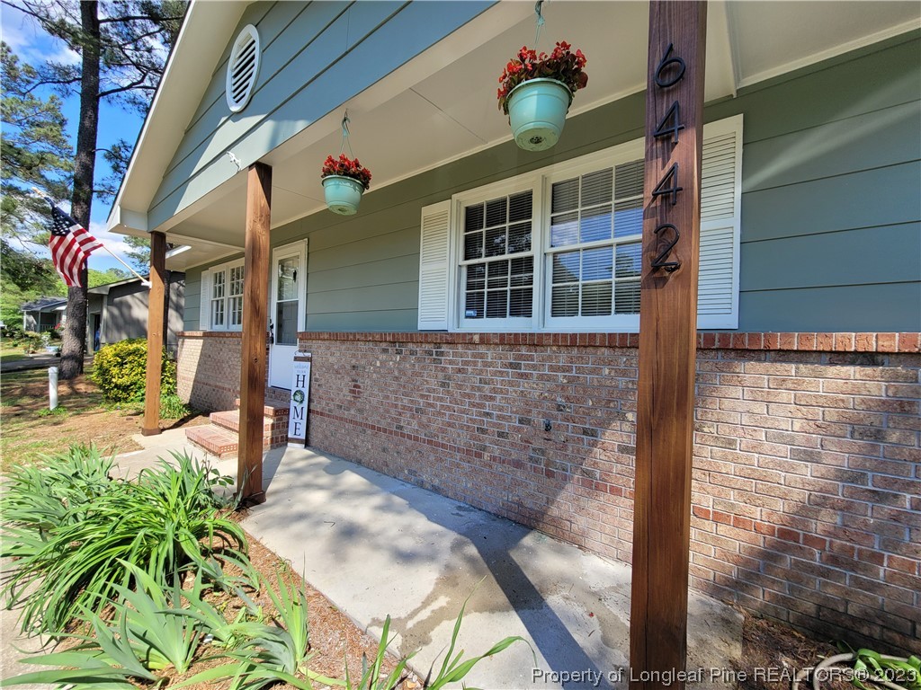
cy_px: 345
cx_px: 460
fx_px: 346
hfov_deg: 106.2
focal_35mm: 13
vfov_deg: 89.9
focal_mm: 2.2
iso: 50
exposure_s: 1/823
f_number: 2.2
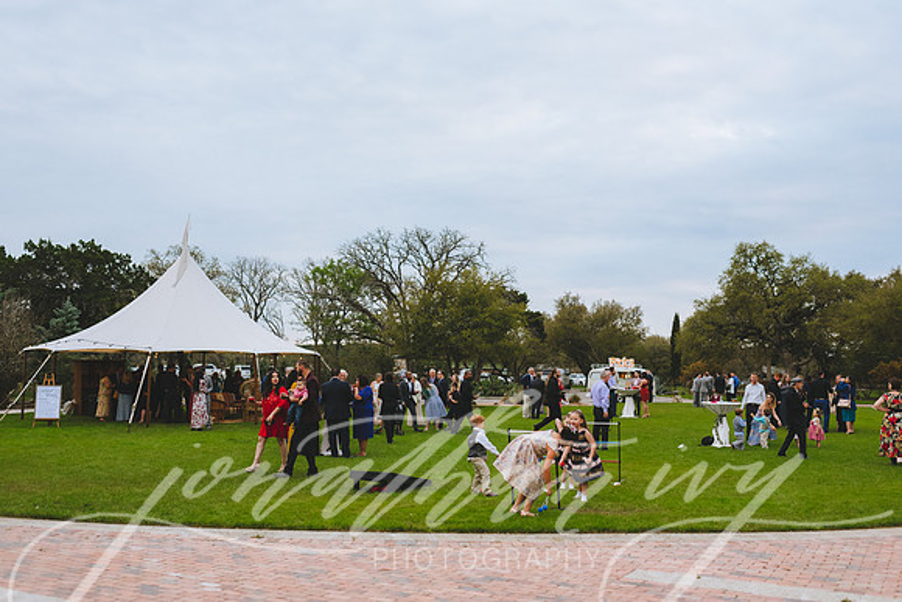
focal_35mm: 35
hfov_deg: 54.4
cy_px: 301
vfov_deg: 37.9
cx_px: 451
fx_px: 877
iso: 800
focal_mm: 35
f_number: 2.8
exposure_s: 1/2500
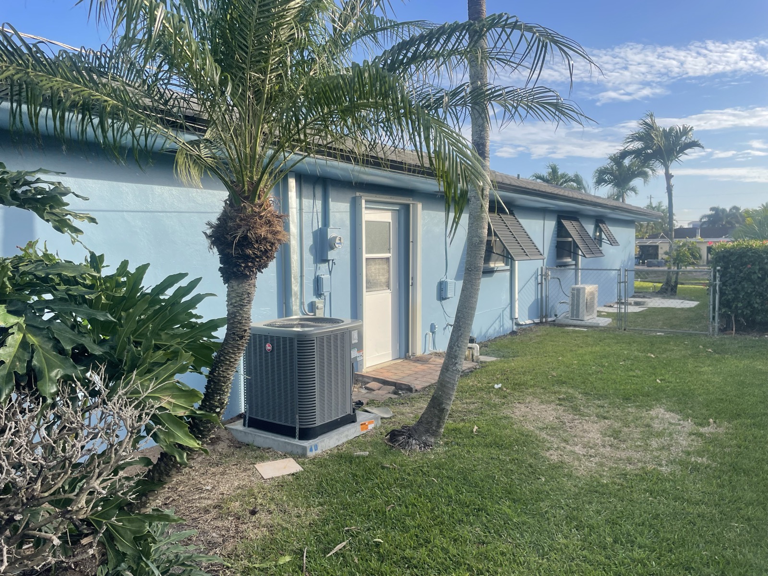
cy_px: 288
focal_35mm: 26
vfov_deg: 53.1
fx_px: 577
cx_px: 384
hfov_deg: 67.3
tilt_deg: -3.5
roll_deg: +0.5
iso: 32
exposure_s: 1/1825
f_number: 1.6
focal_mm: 4.2
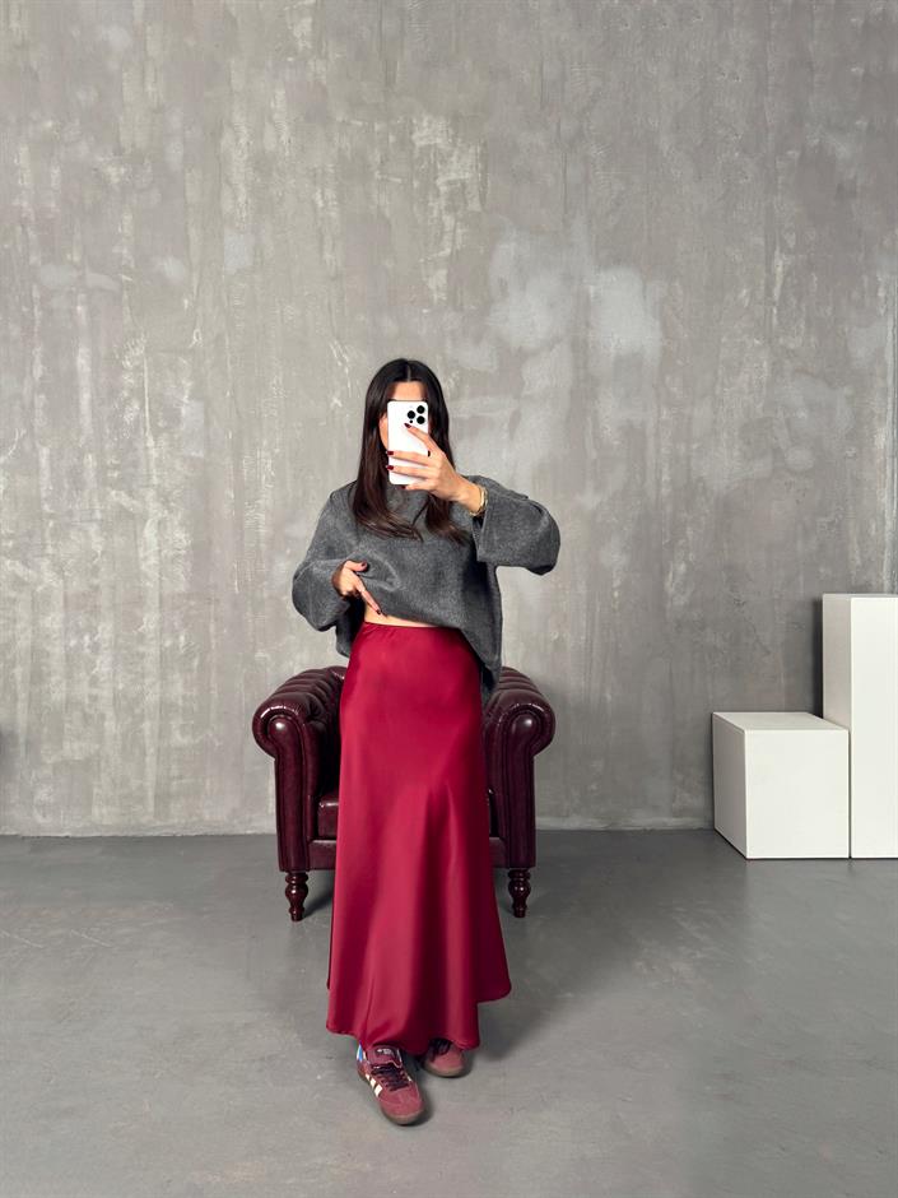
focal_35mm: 24
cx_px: 449
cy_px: 599
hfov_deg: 56.8
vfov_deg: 71.6
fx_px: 830
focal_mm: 6.76
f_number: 1.78
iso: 100
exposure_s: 1/100
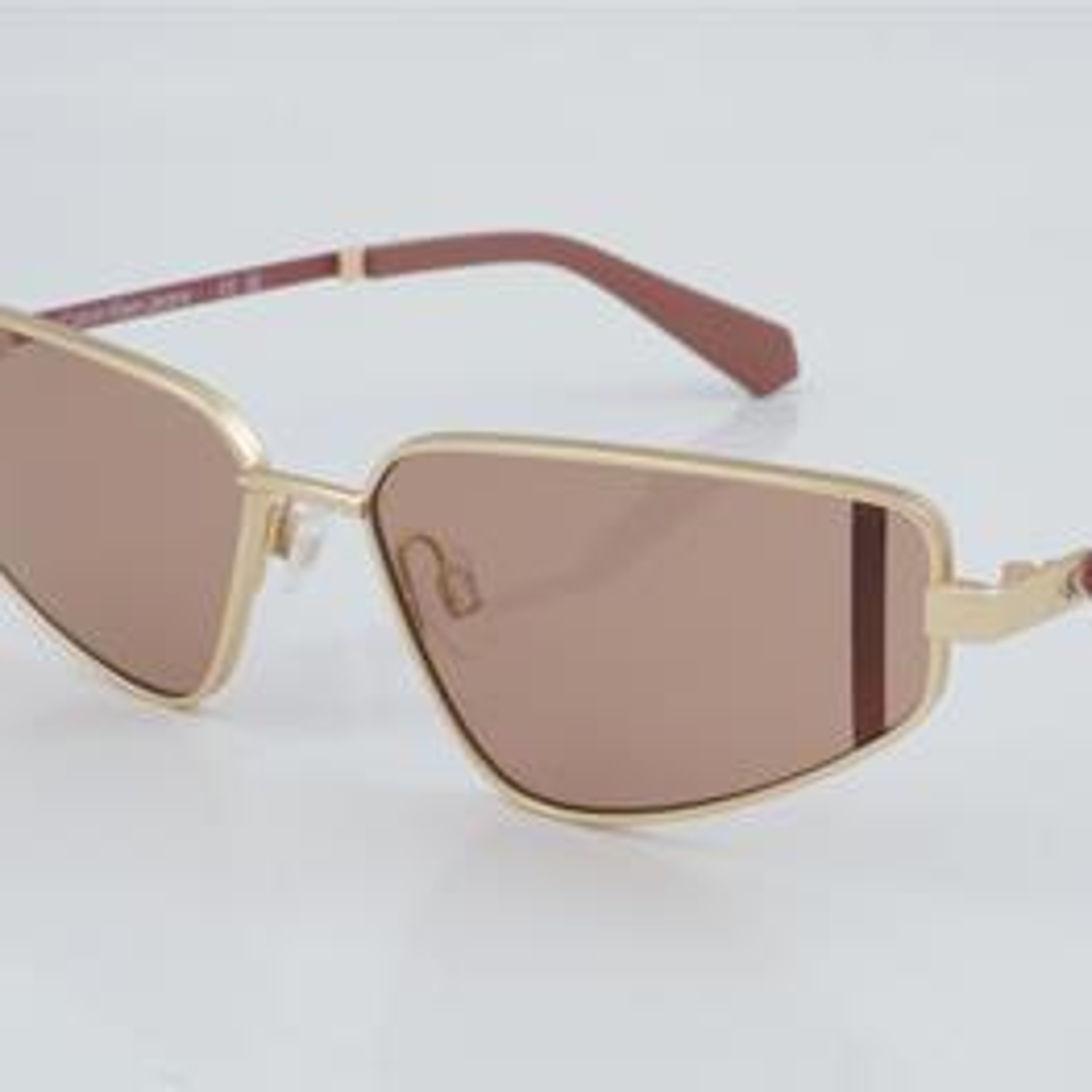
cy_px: 548
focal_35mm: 97
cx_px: 698
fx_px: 3462
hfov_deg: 17.9
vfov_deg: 17.9
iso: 100
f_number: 32
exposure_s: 1/3
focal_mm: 50
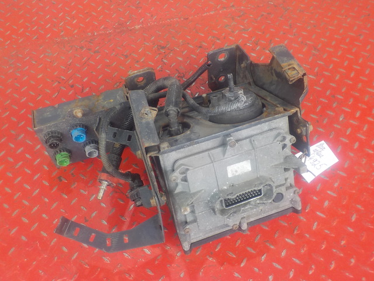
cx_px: 187
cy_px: 140
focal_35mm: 30
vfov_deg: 46.8
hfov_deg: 60.0
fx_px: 324
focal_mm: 4.1
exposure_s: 1/40
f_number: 3.3
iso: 125
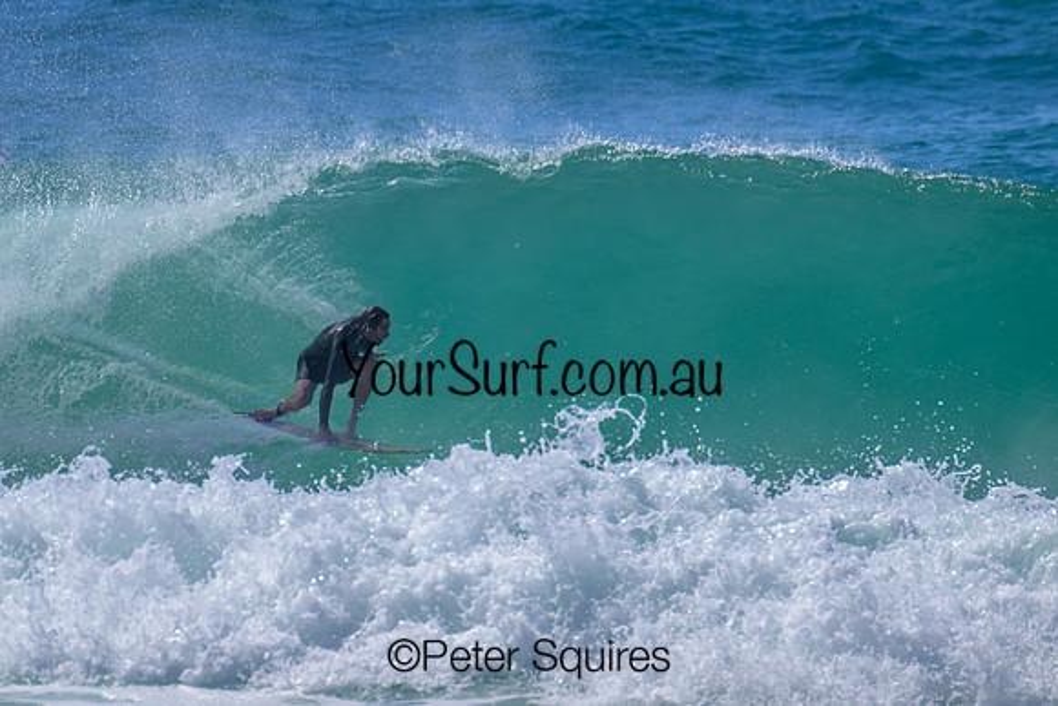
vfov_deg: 1.5
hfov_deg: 2.3
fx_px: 26664
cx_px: 458
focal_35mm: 907
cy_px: 336
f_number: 11
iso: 560
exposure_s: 1/2000
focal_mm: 800
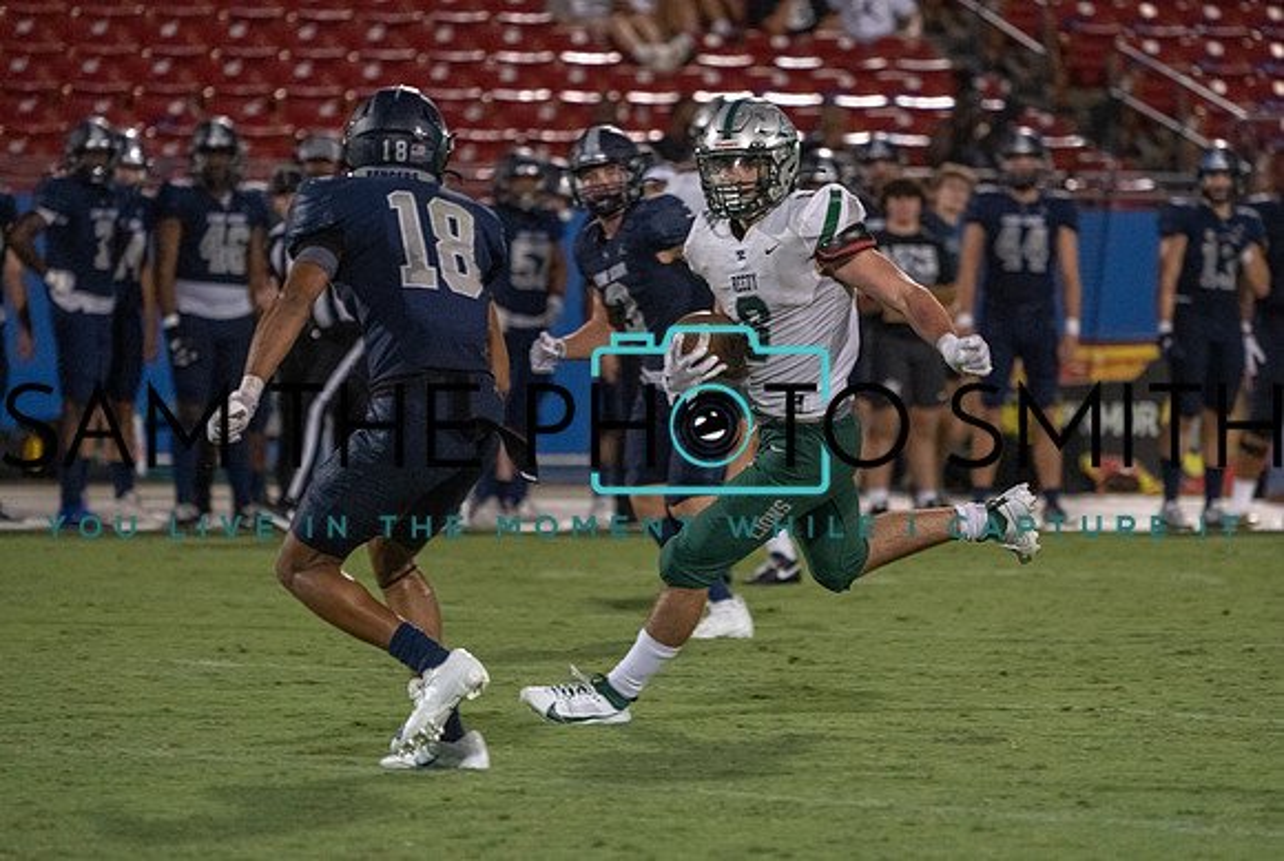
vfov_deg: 3.7
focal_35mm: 371
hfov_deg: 5.5
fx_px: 13267
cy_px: 488
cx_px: 736
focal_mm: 324
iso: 10000
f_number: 5.6
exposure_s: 1/1000
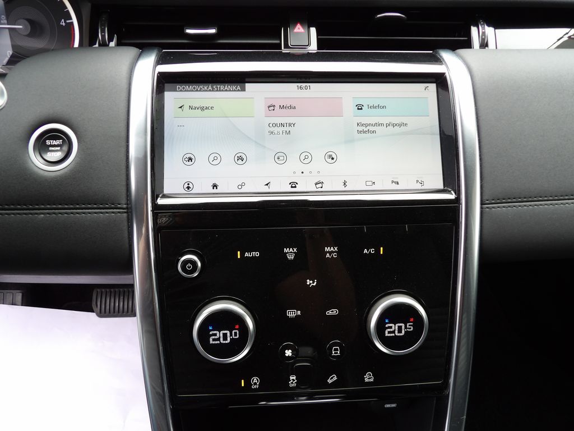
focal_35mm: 24
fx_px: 398
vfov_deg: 56.8
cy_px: 216
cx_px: 287
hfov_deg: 71.6
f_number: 3.2
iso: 109
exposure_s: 1/33
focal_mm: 4.3
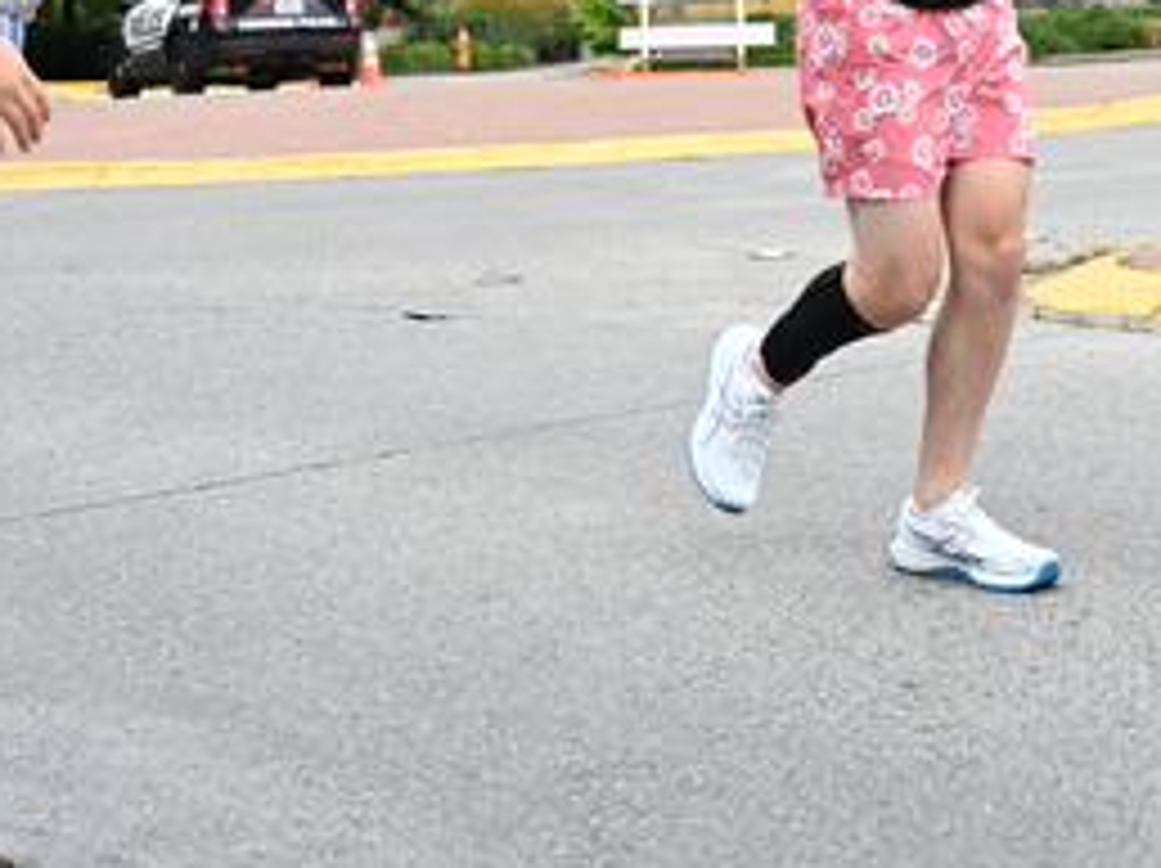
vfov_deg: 18.3
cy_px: -193
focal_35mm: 76
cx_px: 659
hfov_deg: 25.7
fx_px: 2547
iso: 1600
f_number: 4
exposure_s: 1/800
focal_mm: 37
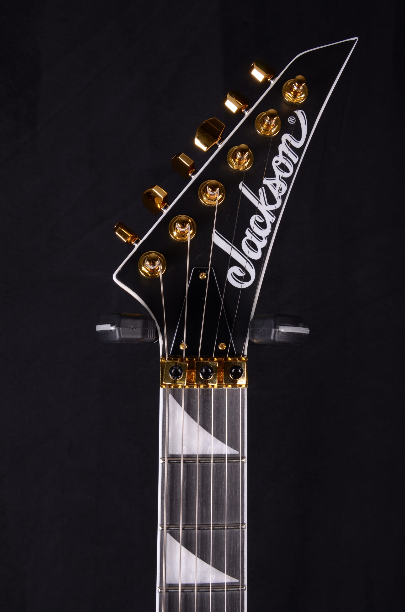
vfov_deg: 49.6
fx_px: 661
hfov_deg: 34.1
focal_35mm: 39
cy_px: 306
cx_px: 202
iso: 200
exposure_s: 1/200
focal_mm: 26
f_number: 13
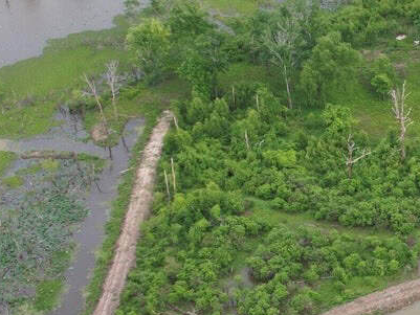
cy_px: 201
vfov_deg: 18.2
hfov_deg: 21.6
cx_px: 555
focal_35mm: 81
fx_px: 983
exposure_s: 1/320
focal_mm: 8.4
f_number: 2.8
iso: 100
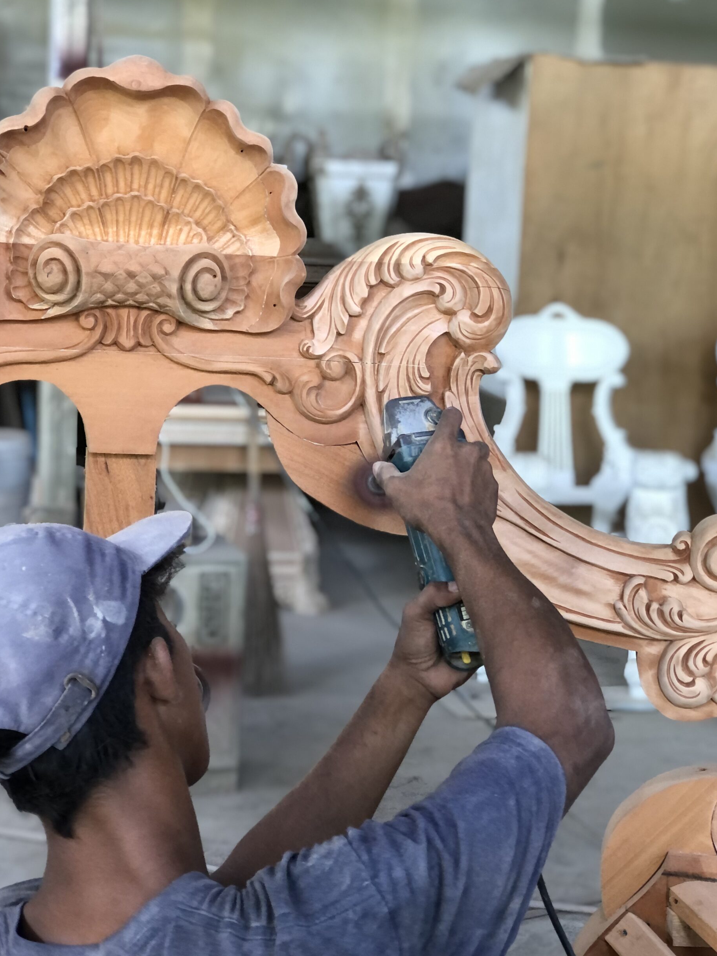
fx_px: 1657
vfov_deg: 32.2
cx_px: 355
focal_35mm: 60
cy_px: 455
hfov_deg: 24.4
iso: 80
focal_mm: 6.6
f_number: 2.8
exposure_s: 1/30
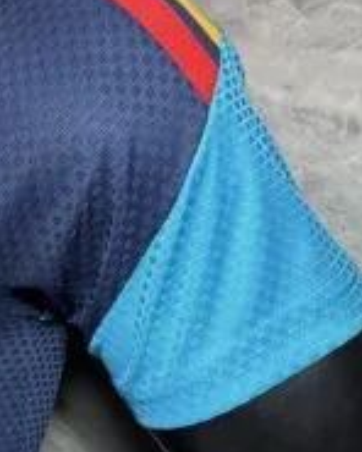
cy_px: 258
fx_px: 643
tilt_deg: -0.8
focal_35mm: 48
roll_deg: -0.1
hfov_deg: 27.7
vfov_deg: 38.7
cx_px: -68
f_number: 1.78
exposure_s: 1/50
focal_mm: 6.76
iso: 125
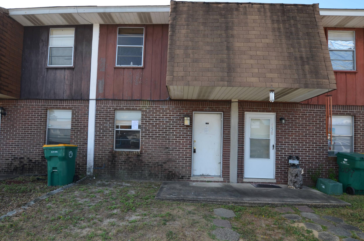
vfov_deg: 66.9
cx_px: 174
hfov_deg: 90.1
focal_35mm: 18
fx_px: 182
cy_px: 137
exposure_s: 1/160
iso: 100
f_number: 6.3
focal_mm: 10
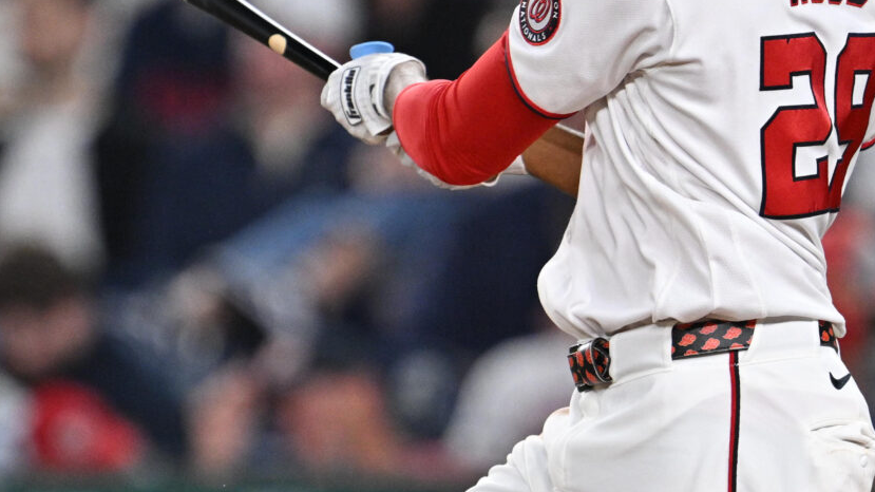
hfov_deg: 1.7
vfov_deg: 0.9
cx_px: 505
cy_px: 440
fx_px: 30018
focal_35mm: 1294
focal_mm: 400
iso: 2000
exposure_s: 1/2500
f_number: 2.8
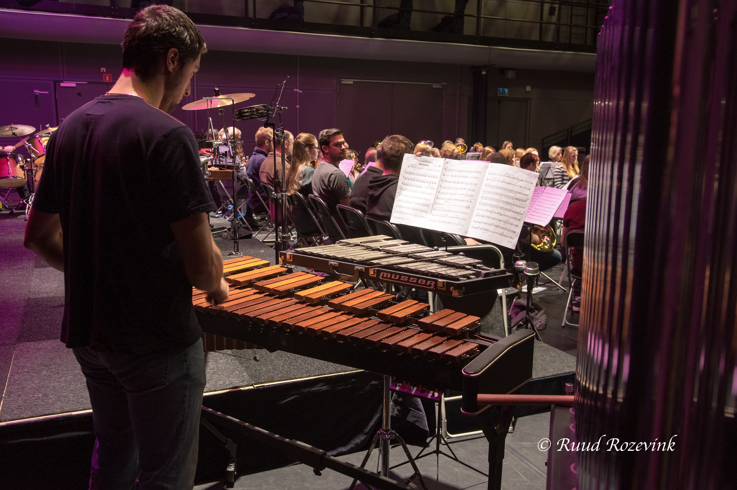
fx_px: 634
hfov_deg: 60.3
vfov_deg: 42.3
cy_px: 245
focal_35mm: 31
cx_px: 368
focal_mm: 21
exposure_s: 1/25
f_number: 4
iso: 400
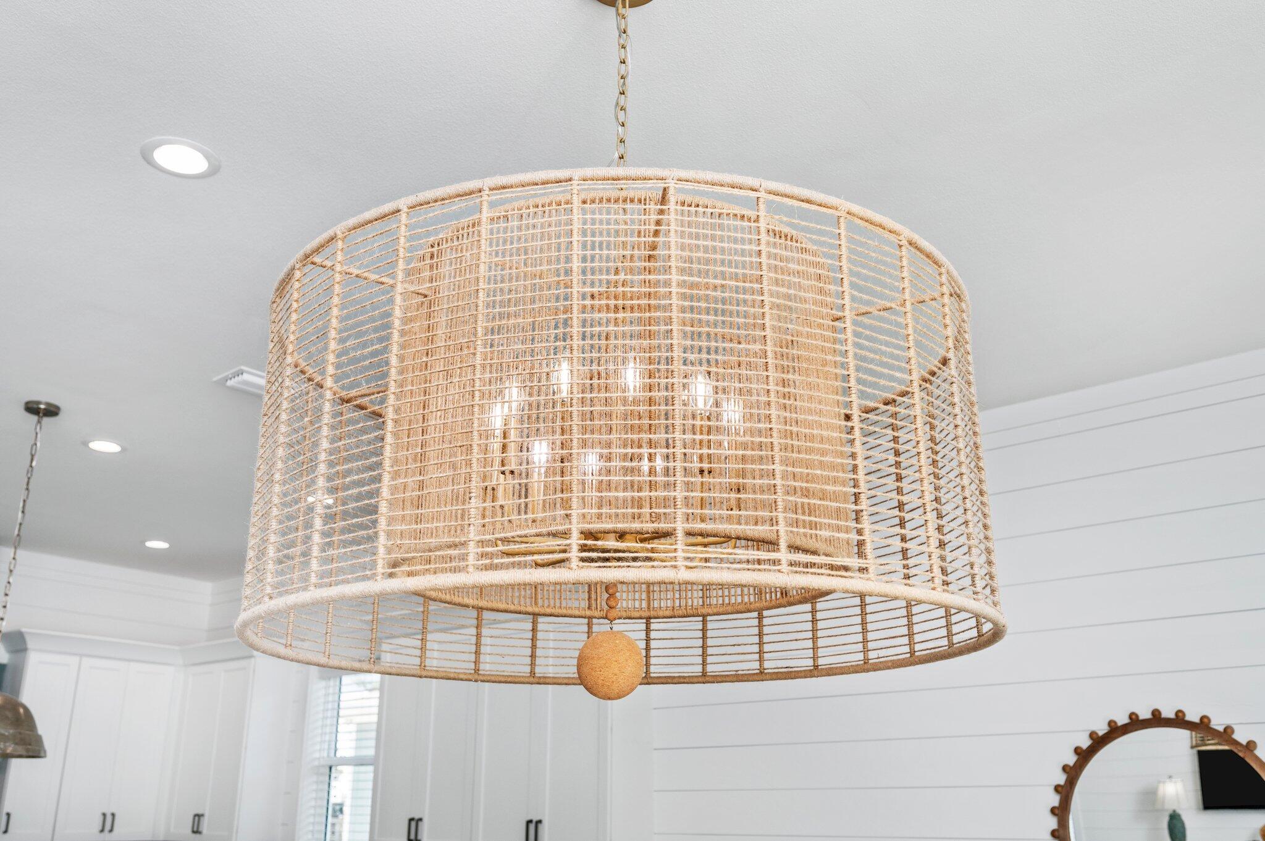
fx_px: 1053
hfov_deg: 62.0
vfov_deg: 43.5
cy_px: 420
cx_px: 632
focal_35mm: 30
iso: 320
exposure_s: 1/200
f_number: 5.6
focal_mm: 30
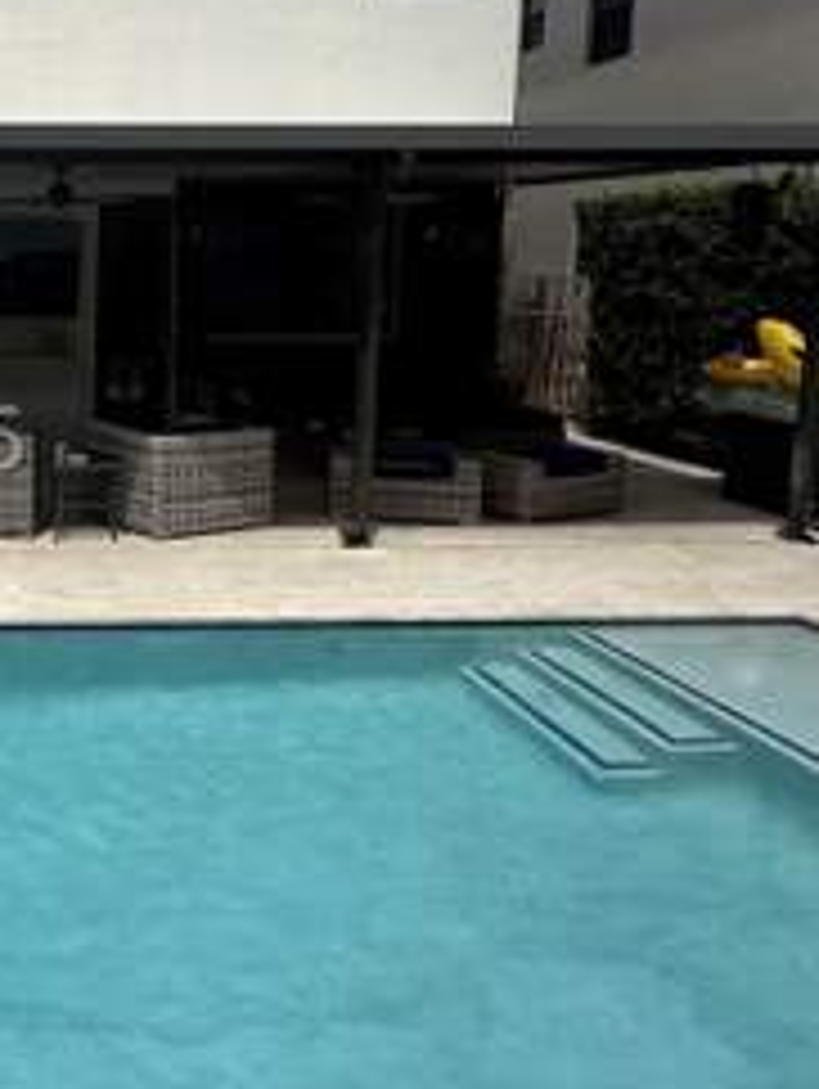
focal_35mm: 37
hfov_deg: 33.7
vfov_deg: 49.8
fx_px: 1165
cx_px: -81
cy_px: 441
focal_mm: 2.22
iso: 50
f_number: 2.2
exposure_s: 1/3663
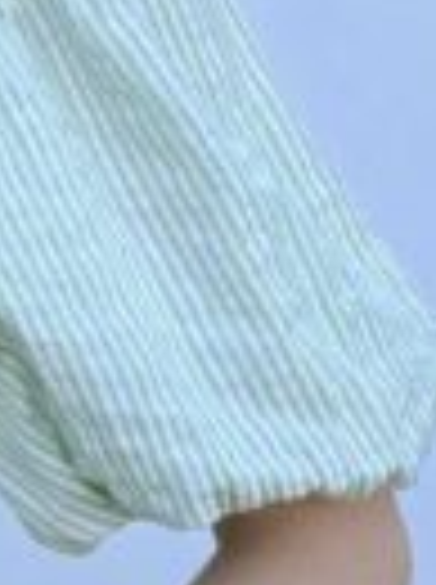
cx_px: -463
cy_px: 382
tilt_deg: -11.0
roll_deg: -1.5
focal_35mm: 148
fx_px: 2494
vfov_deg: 13.3
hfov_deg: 9.3
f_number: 1.78
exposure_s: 1/722
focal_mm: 6.76
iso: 80
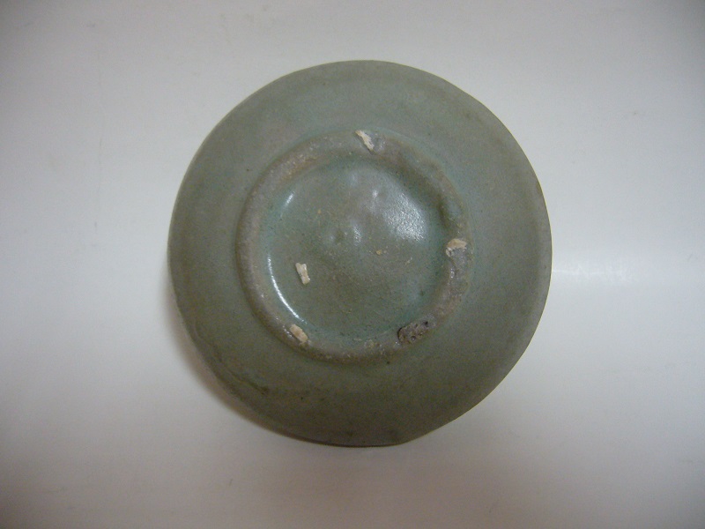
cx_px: 352
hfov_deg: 52.6
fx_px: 713
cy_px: 264
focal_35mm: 35
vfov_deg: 40.7
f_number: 2.8
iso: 200
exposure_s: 1/8
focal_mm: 5.8
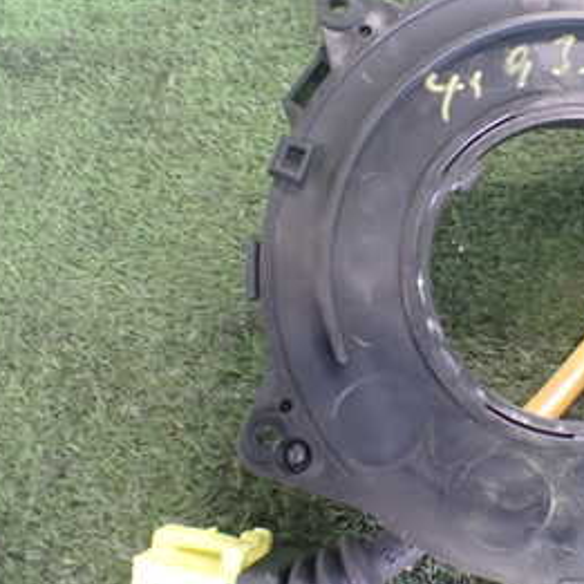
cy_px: 264
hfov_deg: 27.1
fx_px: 1164
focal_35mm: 61
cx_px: 533
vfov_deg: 28.1
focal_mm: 5.4
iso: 800
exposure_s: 1/40
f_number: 2.3
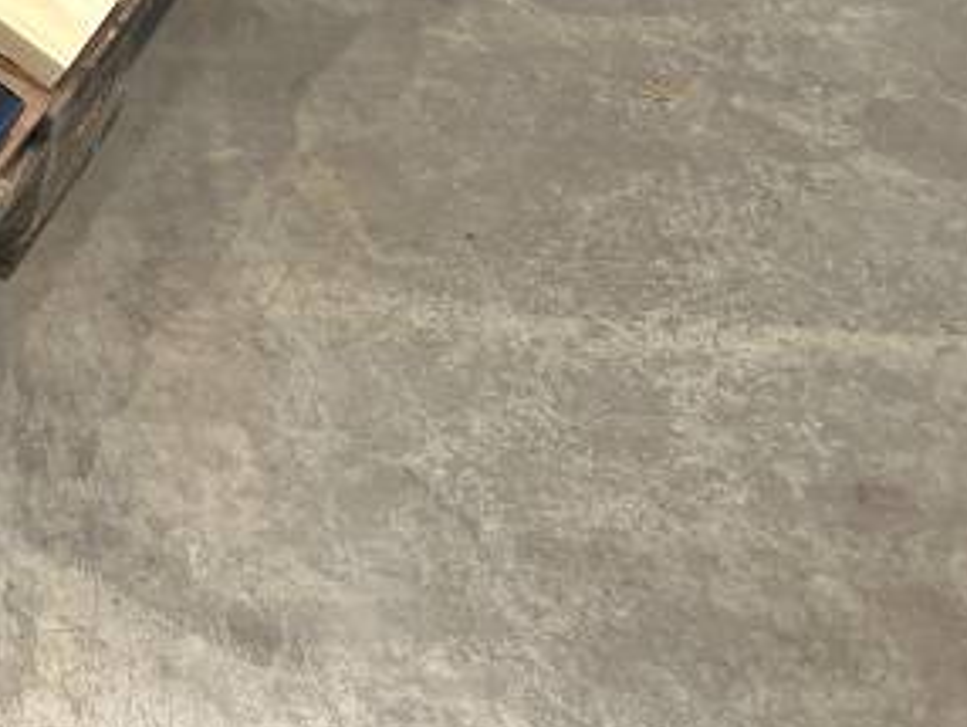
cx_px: -710
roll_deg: +2.7
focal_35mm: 93
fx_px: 2600
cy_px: -497
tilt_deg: -41.9
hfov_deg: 17.5
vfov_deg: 14.4
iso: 125
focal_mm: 5.7
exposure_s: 1/121
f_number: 1.5
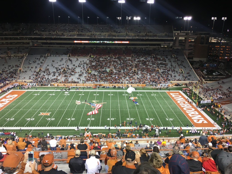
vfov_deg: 48.2
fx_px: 194
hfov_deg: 61.7
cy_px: 87
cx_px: 116
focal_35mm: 29
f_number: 2.2
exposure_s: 1/30
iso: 40
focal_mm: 4.15
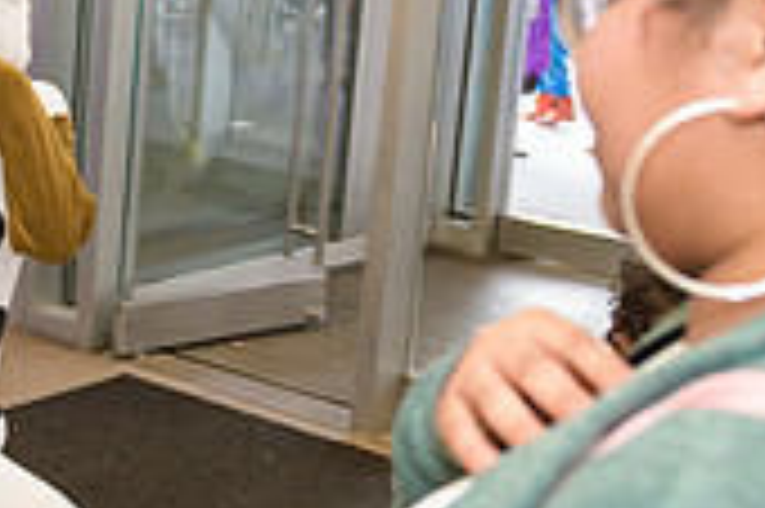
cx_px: -68
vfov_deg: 16.6
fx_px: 1741
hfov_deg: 23.3
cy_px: 164
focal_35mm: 82
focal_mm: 24
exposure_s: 1/125
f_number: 3.2
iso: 800
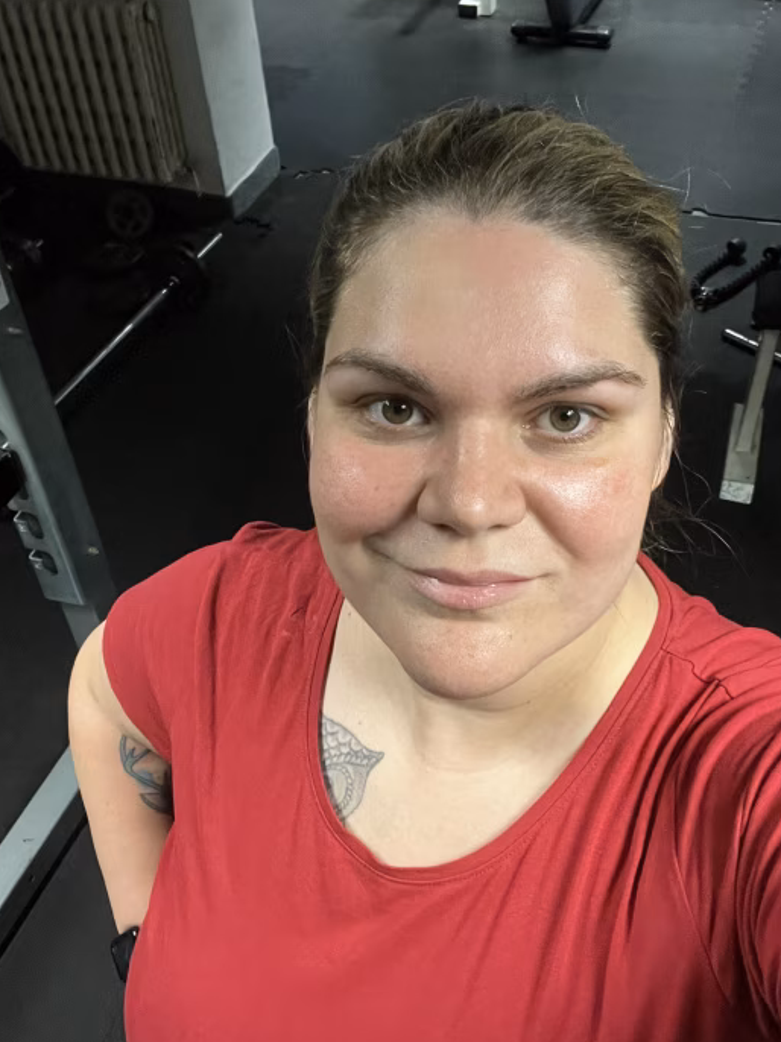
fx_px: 1054
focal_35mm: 35
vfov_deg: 52.6
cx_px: 433
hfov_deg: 40.6
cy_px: 554
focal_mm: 2.71
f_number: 2.2
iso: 320
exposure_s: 1/50
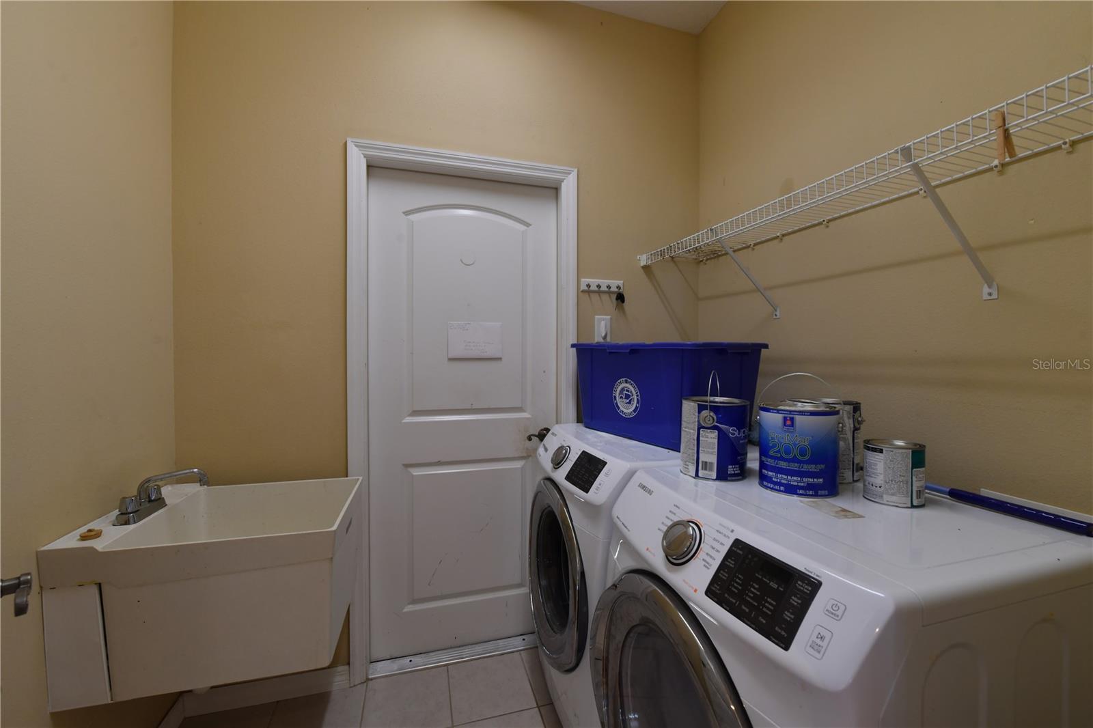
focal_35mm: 14
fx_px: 425
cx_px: 546
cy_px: 364
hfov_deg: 104.3
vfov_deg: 81.2
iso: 400
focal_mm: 14
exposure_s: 1/13
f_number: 9
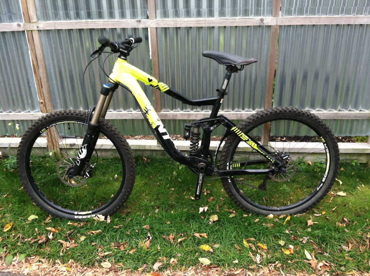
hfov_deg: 52.7
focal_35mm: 35
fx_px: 374
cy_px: 138
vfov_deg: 40.6
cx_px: 185
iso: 80
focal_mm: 3.85
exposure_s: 1/60
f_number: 2.8
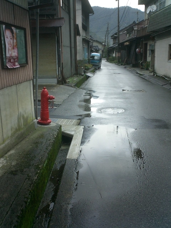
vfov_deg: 50.1
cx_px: 86
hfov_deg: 38.7
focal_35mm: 37
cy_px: 114
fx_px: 244
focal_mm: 5.6
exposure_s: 1/160
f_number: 3.5
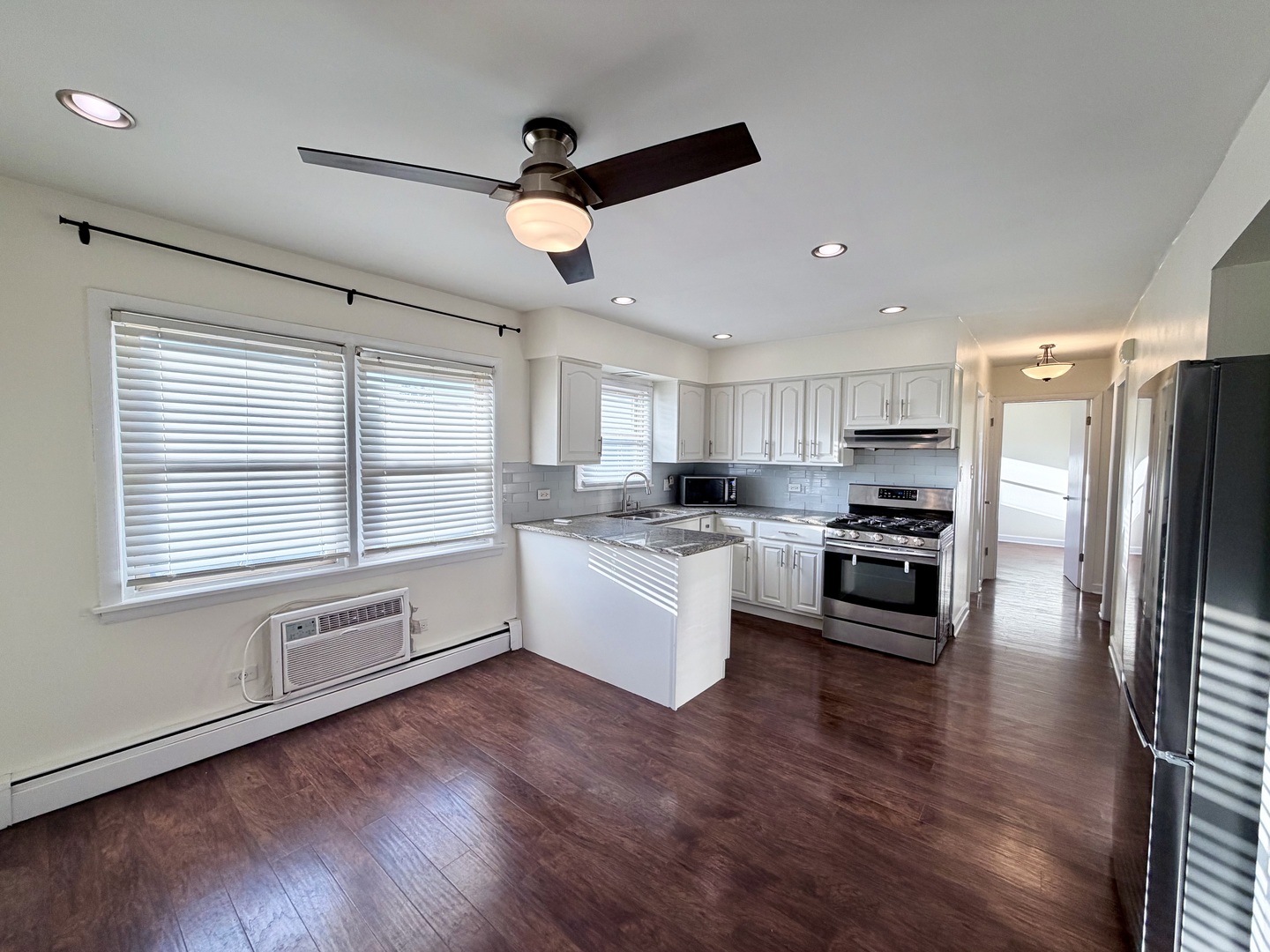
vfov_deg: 85.7
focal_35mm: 14
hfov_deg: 102.1
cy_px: 476
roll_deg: -0.1
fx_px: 514
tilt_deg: -3.0
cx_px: 635
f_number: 2.2
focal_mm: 2.22
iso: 64
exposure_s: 1/120
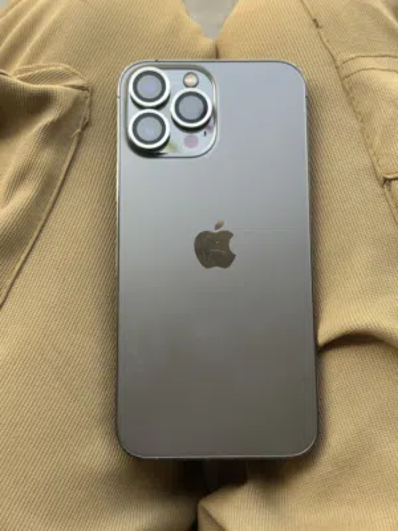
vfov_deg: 39.7
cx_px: 199
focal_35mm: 48
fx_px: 736
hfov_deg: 30.3
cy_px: 266
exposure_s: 1/503
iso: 80
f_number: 1.78
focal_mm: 6.86
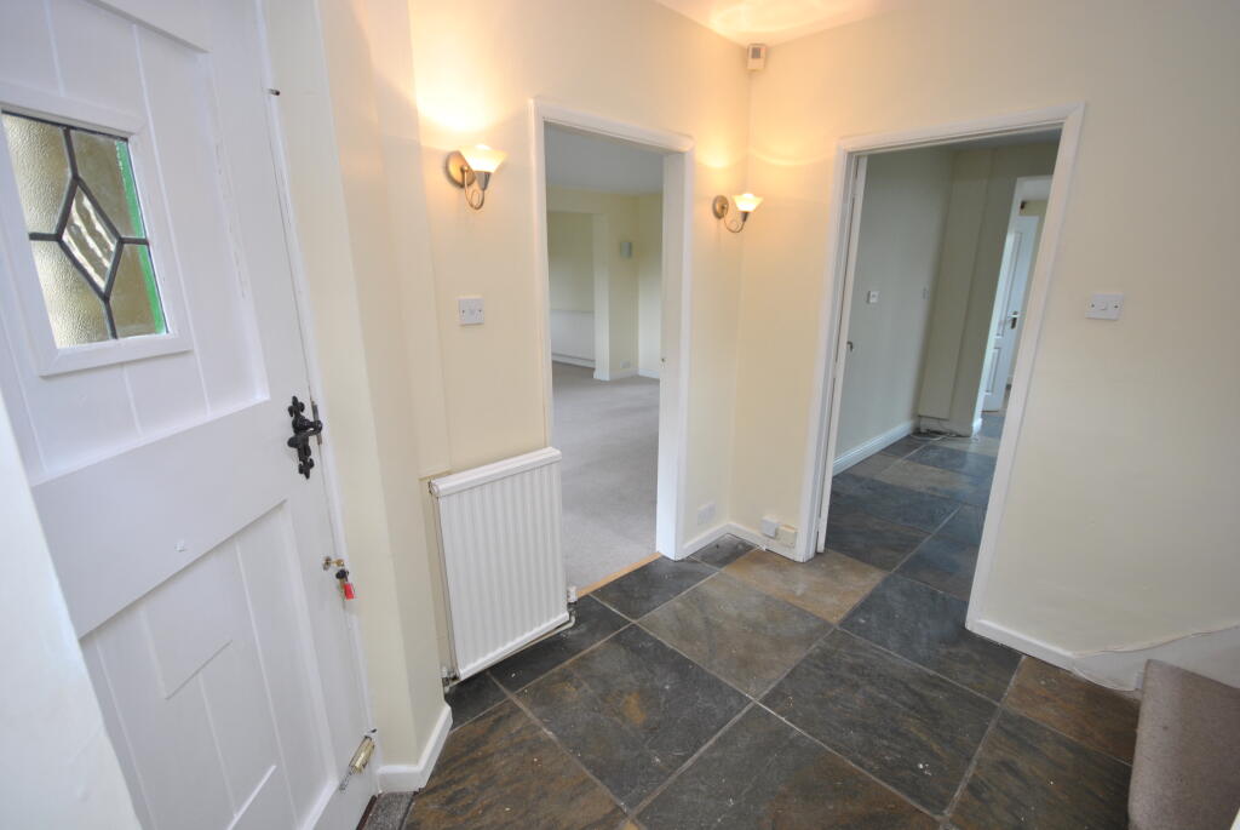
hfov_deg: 85.4
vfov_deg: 63.3
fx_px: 672
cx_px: 620
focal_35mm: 20
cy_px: 415
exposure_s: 1/30
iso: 360
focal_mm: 13
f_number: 4.5
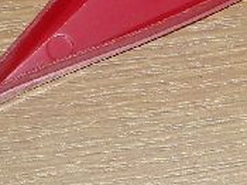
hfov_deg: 4.8
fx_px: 2938
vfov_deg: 3.6
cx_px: 405
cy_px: -175
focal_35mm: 412
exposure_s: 1/60
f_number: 4.8
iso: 64
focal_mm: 14.9
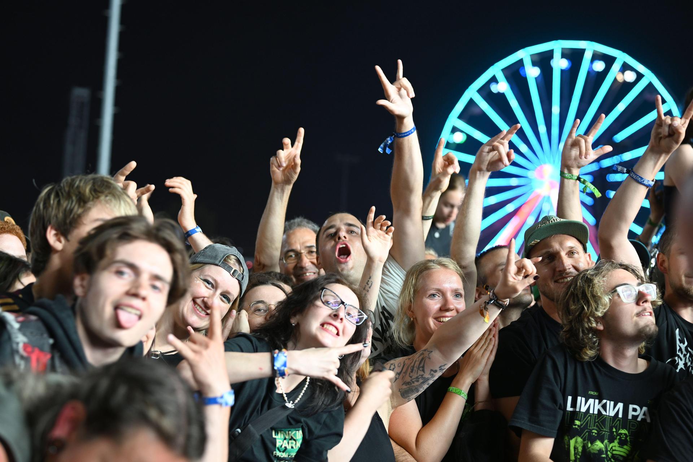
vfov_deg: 21.6
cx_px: 346
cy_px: 231
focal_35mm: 63
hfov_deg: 31.9
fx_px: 1213
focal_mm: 63
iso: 560
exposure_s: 1/80
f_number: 2.8
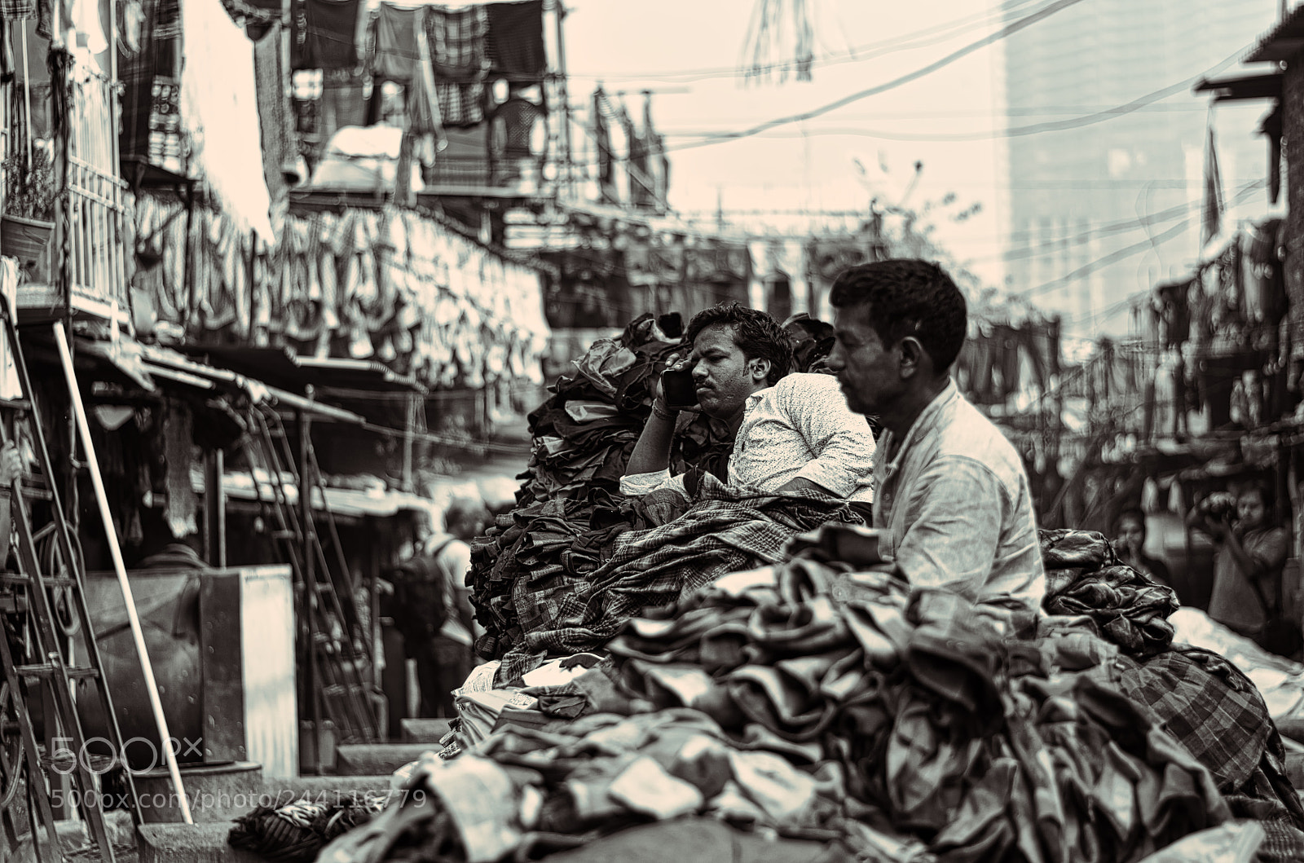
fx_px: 2710
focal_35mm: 75
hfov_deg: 27.1
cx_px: 652
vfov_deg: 18.1
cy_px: 432
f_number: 1.8
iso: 100
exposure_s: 1/800
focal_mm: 50
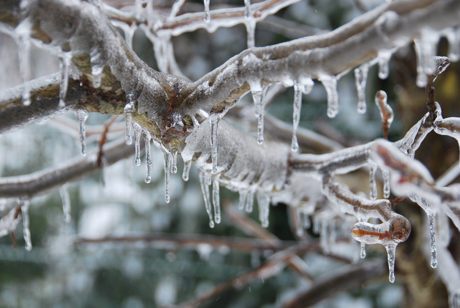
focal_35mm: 105
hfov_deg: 19.4
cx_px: 230
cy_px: 154
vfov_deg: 13.1
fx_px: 1343
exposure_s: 1/500
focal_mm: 70
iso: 200
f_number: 5.6
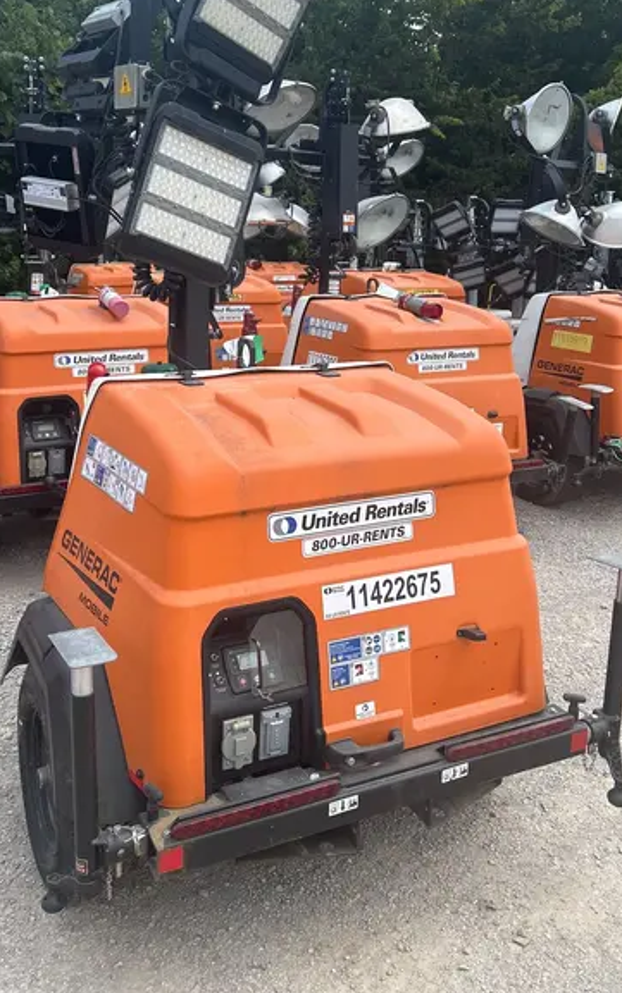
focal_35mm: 35
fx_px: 949
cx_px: 279
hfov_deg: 36.3
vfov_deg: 54.7
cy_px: 374
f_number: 1.5
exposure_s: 1/2695
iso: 50
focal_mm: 5.7
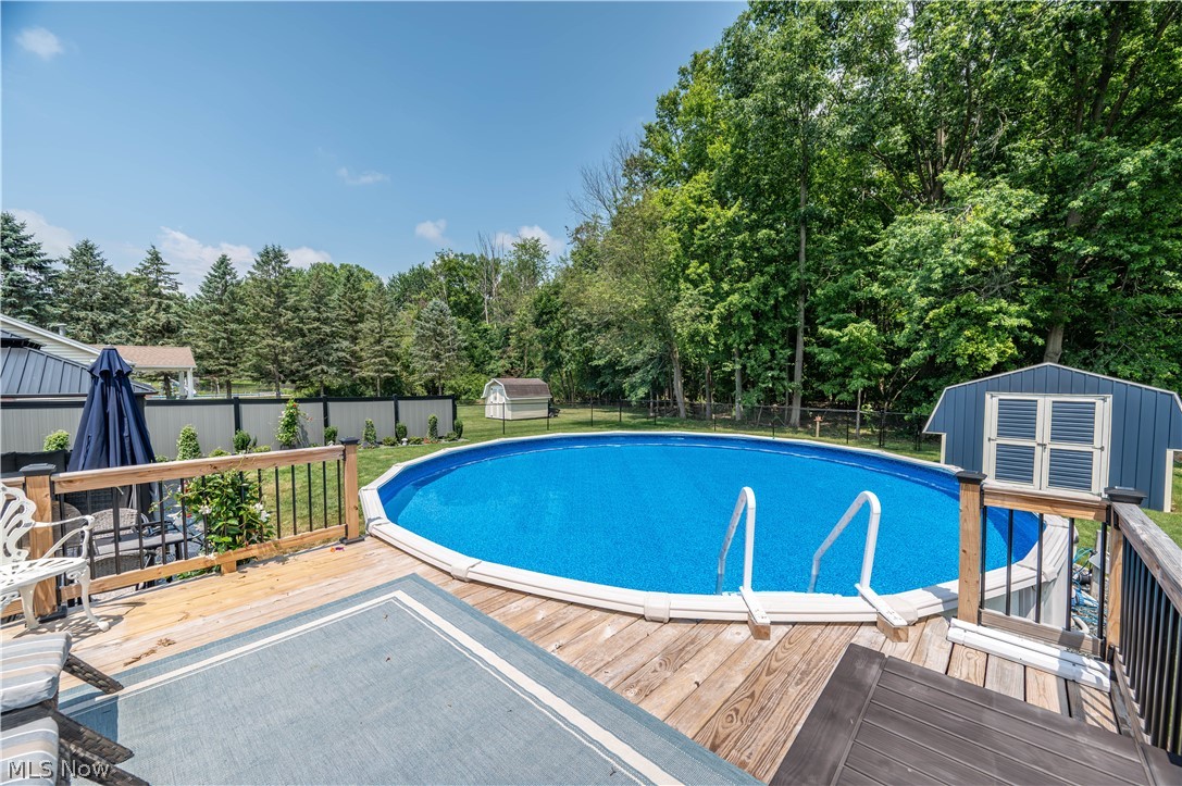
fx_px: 459
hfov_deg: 104.3
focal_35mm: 14
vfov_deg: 81.1
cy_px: 393
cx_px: 591
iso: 100
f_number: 7.1
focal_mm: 14
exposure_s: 1/160
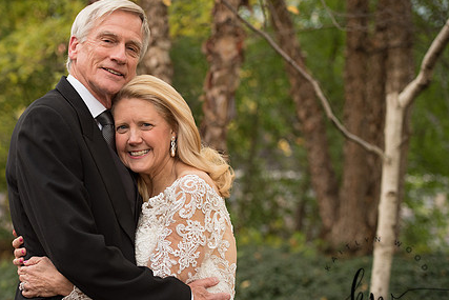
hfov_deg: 21.4
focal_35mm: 95
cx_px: 166
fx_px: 1185
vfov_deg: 14.4
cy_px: 159
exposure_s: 1/250
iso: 800
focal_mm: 70
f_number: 3.2
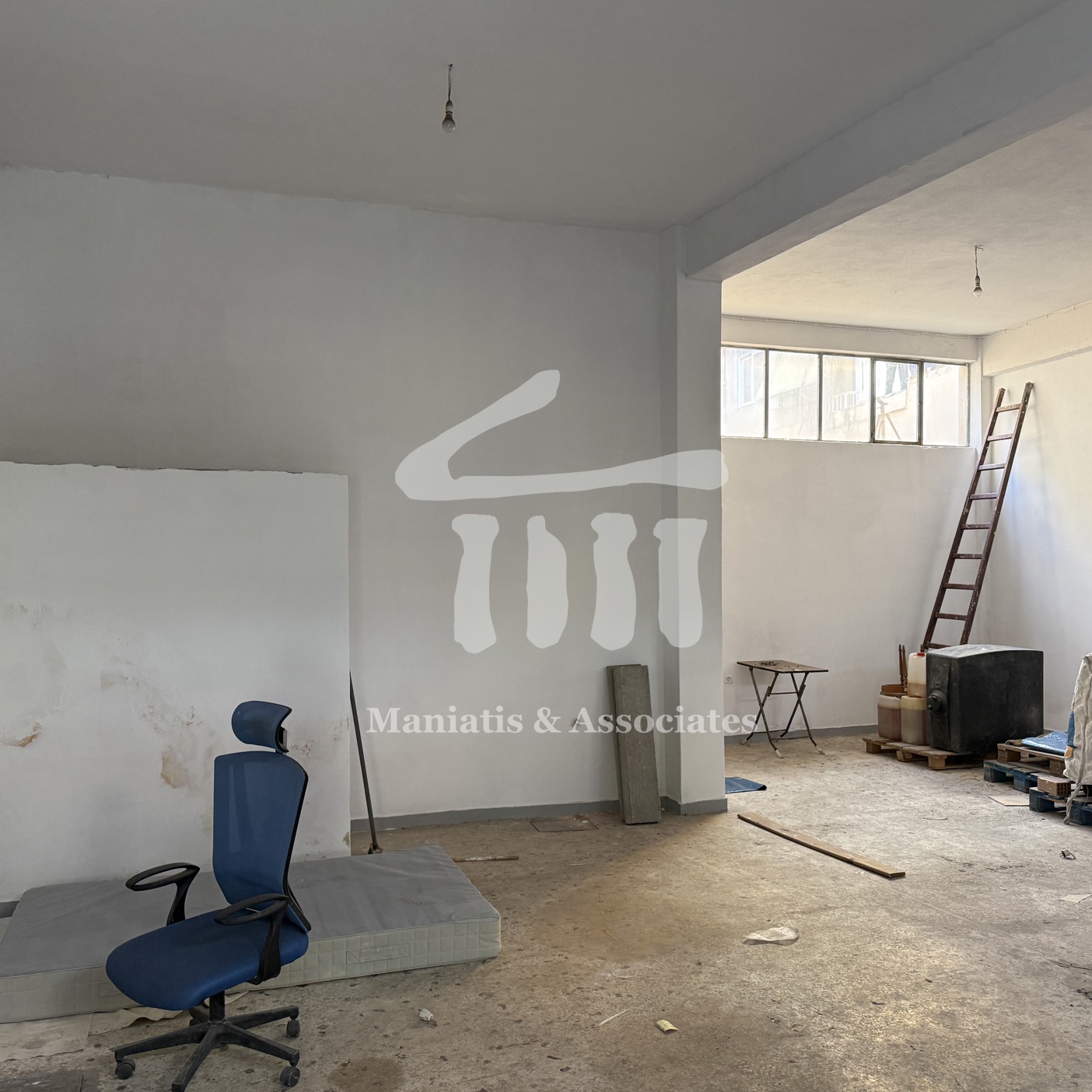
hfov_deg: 55.6
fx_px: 1035
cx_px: 560
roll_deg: +0.4
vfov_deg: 55.6
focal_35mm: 29
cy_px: 552
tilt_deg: +1.8
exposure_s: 1/60
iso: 200
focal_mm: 6.76
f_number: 1.78
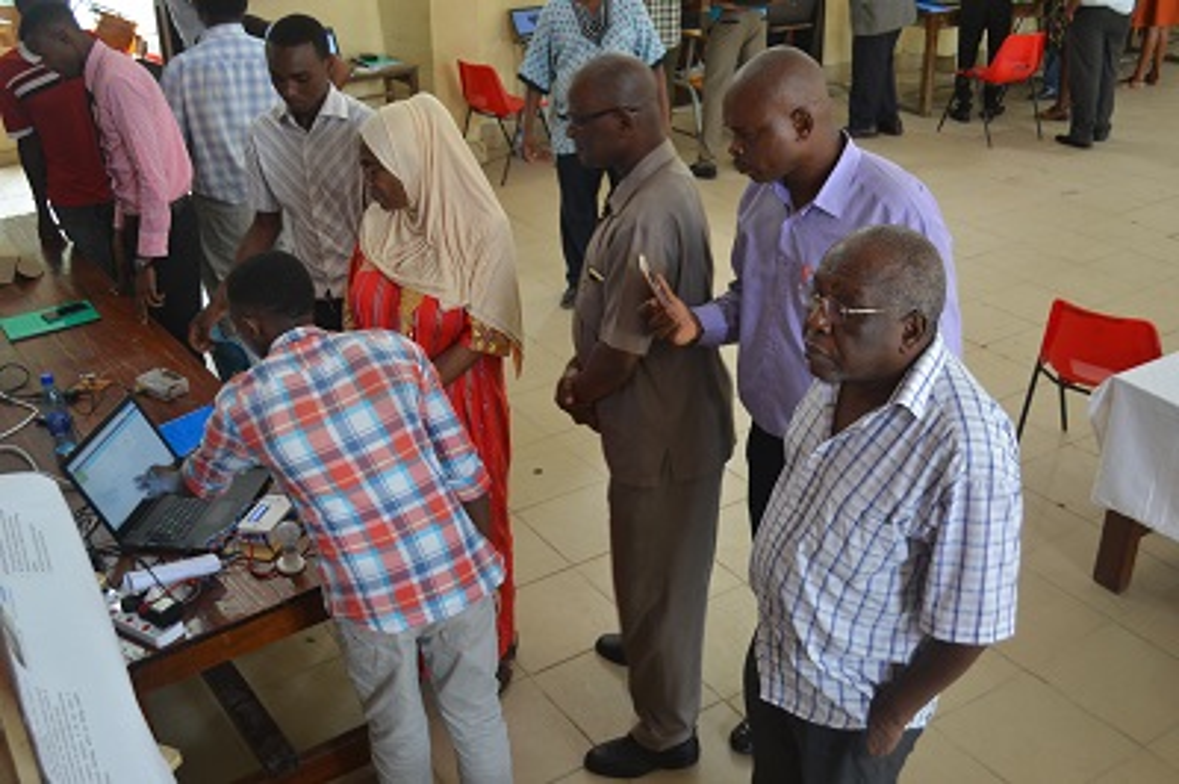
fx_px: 1178
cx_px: 590
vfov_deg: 36.8
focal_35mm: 36
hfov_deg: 53.2
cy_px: 392
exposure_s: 1/20
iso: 400
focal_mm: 24
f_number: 4
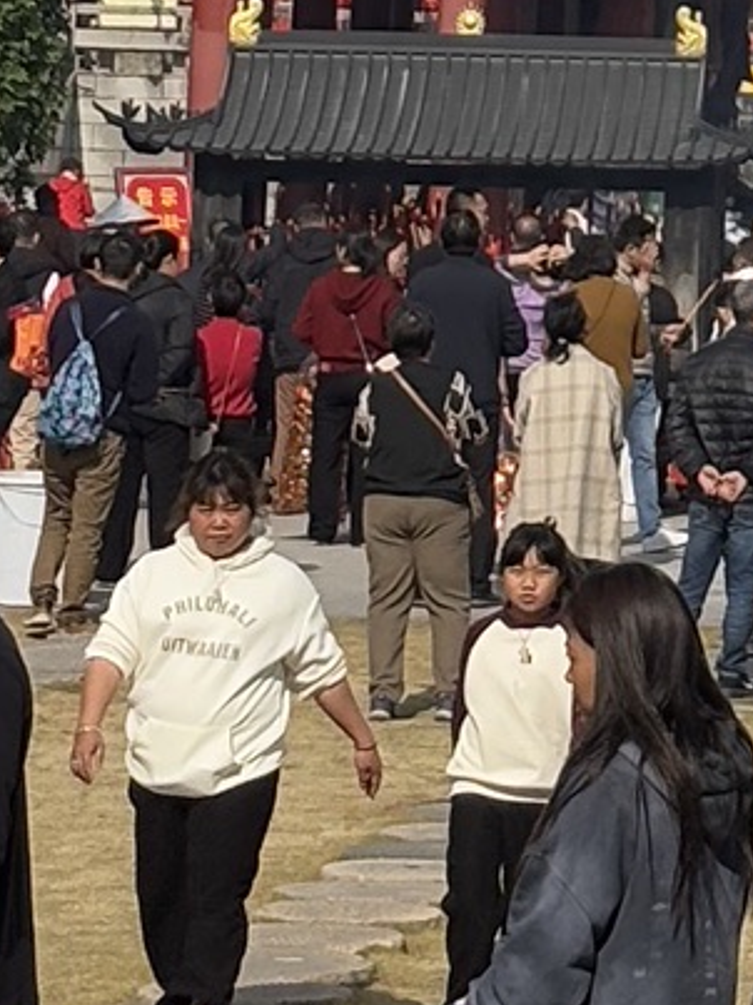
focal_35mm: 258
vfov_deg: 7.4
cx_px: 1184
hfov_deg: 5.7
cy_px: -980
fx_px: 7487
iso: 40
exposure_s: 1/3663
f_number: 1.6
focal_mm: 5.96
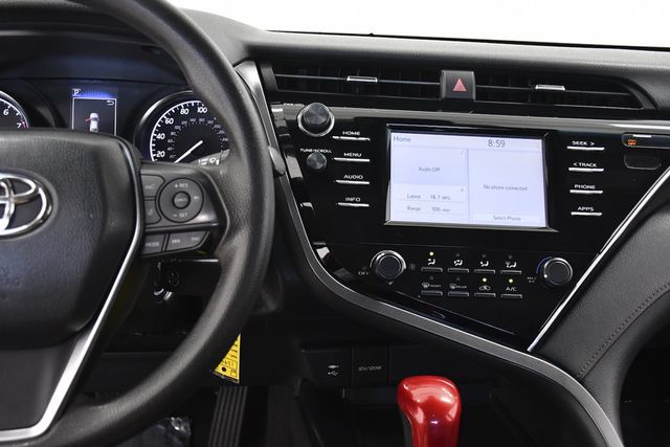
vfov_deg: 34.2
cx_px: 335
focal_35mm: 39
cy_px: 224
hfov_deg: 49.5
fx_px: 726
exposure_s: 1/250
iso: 2500
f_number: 4.5
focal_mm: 26
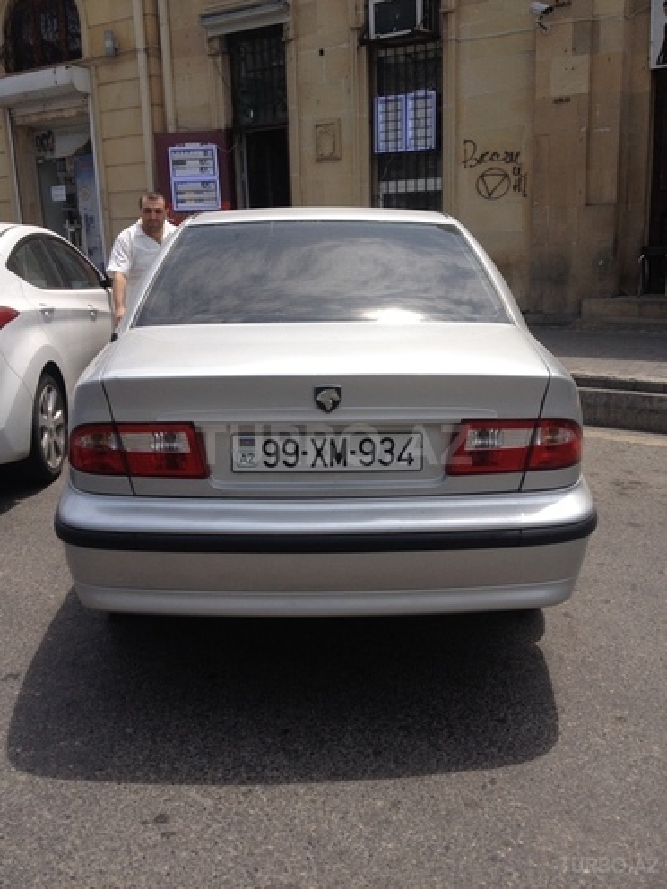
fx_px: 899
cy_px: 444
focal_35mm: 35
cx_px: 334
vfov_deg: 52.6
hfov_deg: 40.7
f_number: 2.4
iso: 50
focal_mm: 4.28
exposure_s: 1/1972
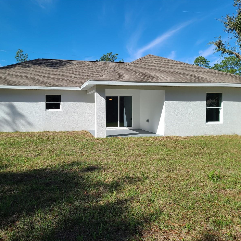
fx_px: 244
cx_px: 106
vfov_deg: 52.5
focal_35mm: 31
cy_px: 121
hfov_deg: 52.4
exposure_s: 1/2579
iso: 40
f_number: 1.8
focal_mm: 5.4
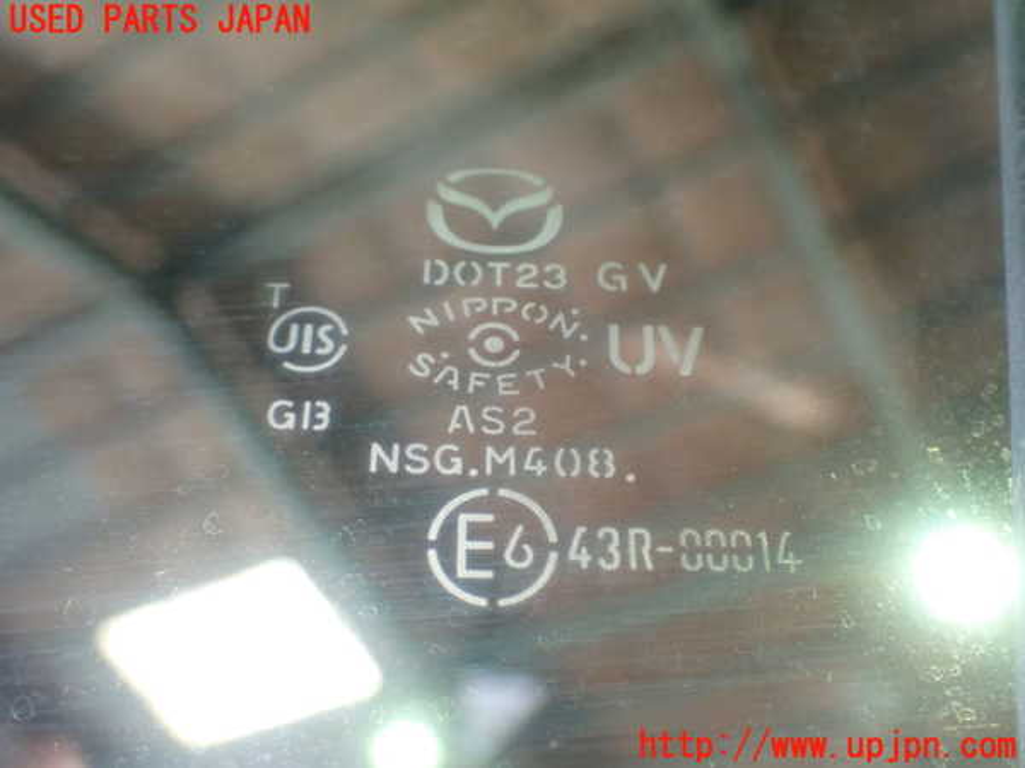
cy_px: 384
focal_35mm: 41
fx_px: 1214
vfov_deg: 35.1
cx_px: 512
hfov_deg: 45.8
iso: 800
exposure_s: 1/40
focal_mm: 7.31
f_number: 2.8
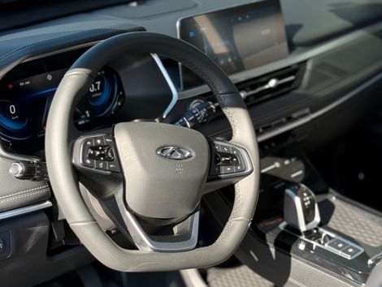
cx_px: 191
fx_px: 531
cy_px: 144
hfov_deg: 39.6
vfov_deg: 30.3
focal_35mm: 48
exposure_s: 1/340
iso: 80
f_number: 1.78
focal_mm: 6.76
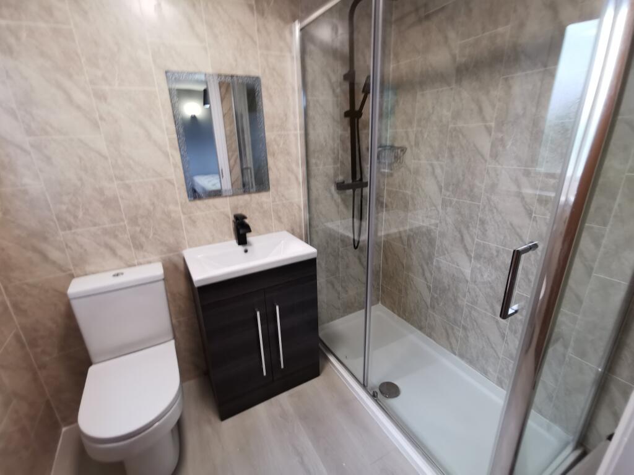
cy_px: 238
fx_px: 293
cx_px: 317
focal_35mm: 16
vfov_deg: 78.1
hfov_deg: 94.5
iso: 200
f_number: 2.2
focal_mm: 2.35
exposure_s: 1/33.3
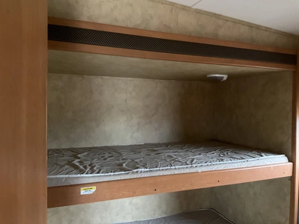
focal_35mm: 29
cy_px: 112
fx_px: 250
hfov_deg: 61.7
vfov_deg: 48.2
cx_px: 150
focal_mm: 3
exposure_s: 1/30
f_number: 1.8
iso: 500
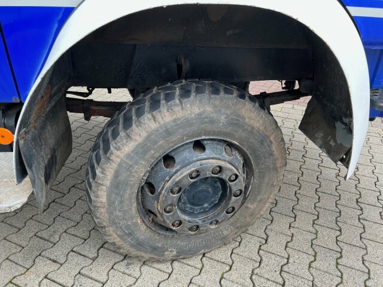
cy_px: 144
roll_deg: -0.3
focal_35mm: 26
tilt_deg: -28.9
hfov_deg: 67.3
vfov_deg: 53.1
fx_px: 288
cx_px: 192
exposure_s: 1/137
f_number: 1.5
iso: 32
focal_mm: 5.7
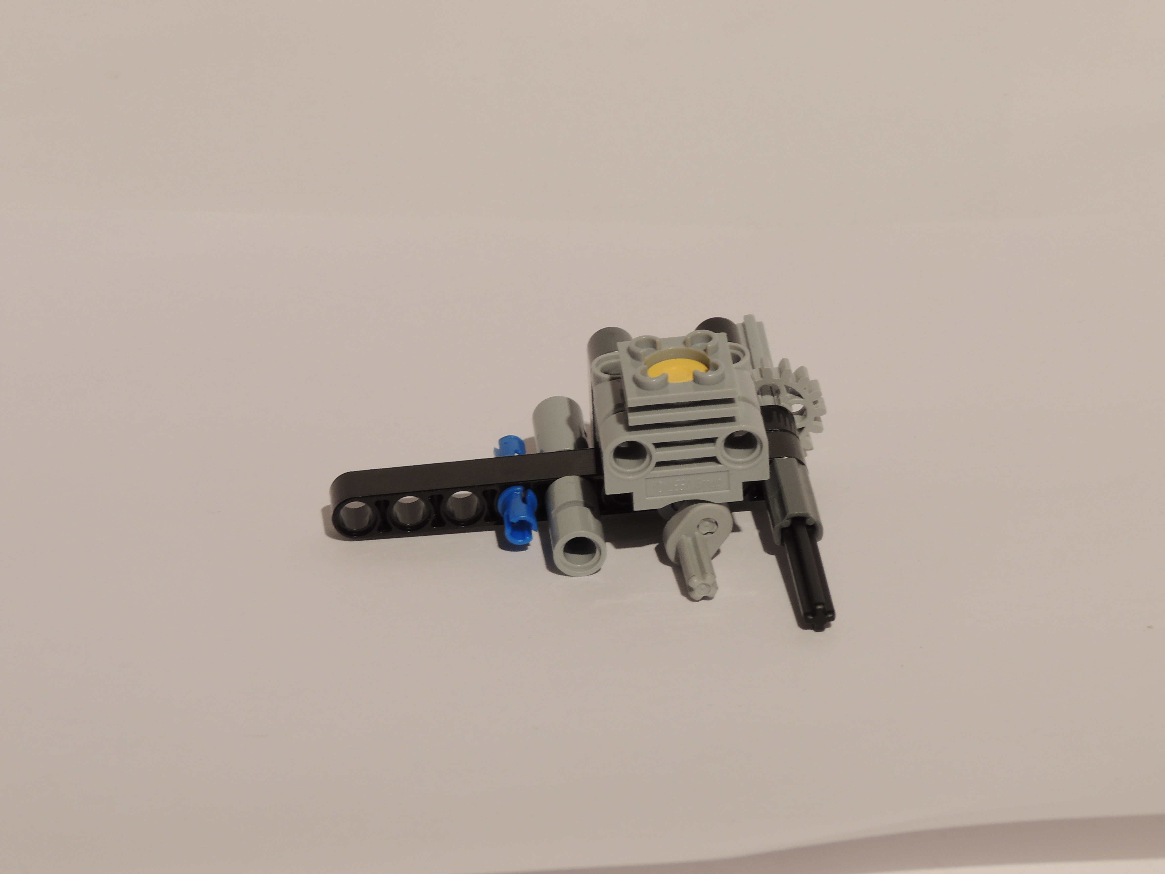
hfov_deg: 14.6
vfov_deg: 11.0
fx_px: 4543
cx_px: 582
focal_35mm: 135
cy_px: 437
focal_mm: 24
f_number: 6.8
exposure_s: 1/2.5
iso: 100
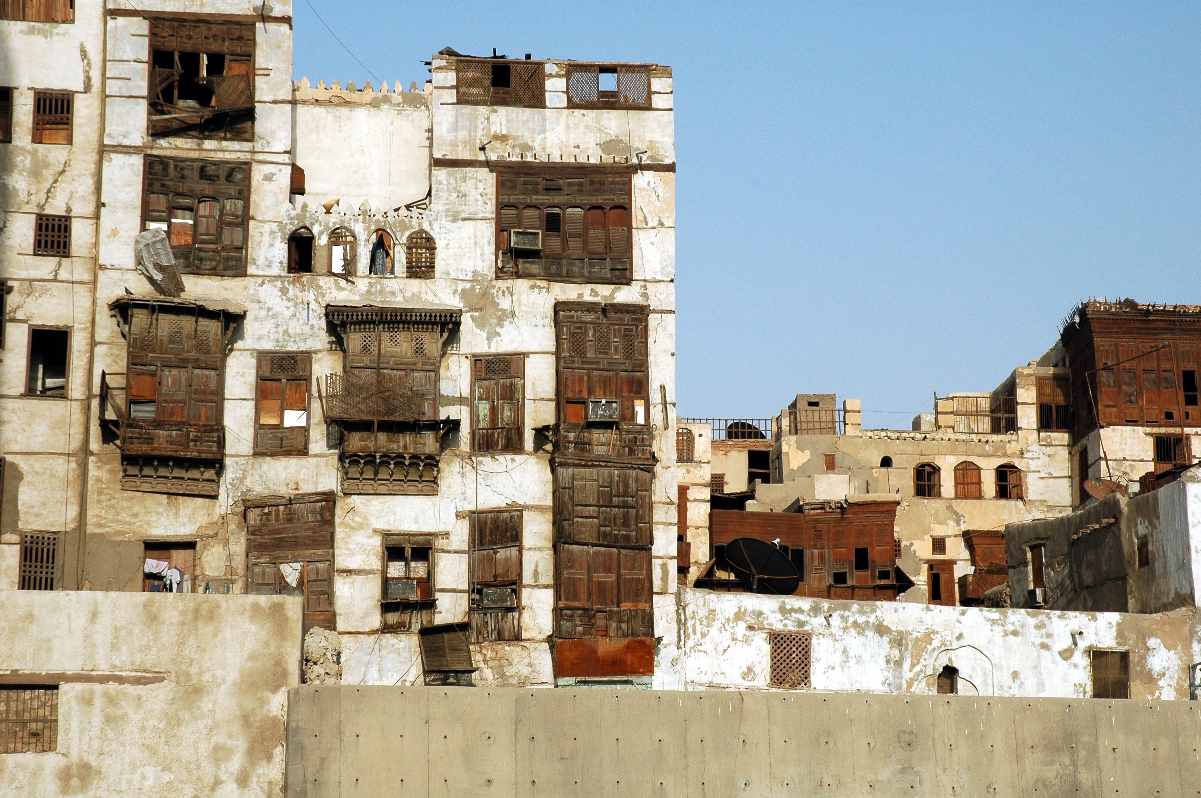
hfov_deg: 24.6
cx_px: 600
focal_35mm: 82
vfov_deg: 16.5
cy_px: 399
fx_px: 2750
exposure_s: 1/640
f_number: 11
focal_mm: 55
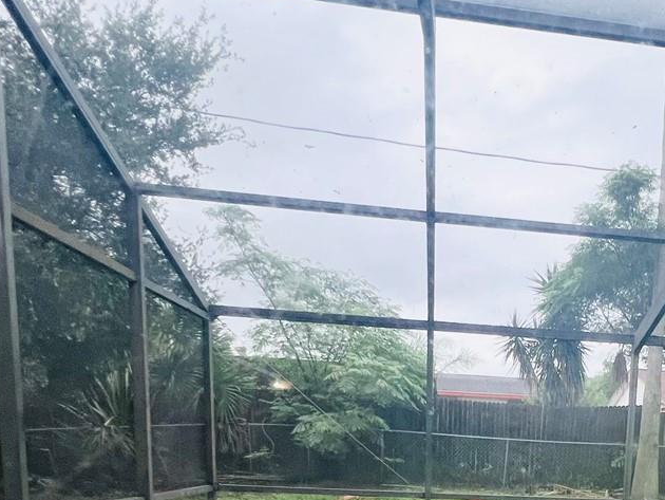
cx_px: 530
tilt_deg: -9.6
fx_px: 634
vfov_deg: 36.1
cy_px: 558
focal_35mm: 33
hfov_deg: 51.9
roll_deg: -2.0
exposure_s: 1/120
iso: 125
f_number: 1.8
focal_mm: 1.57
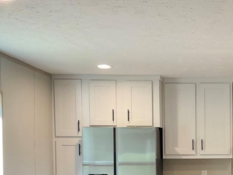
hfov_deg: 26.2
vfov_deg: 20.1
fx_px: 478
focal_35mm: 71
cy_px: 170
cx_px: 222
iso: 64
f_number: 1.8
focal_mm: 3
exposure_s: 1/60
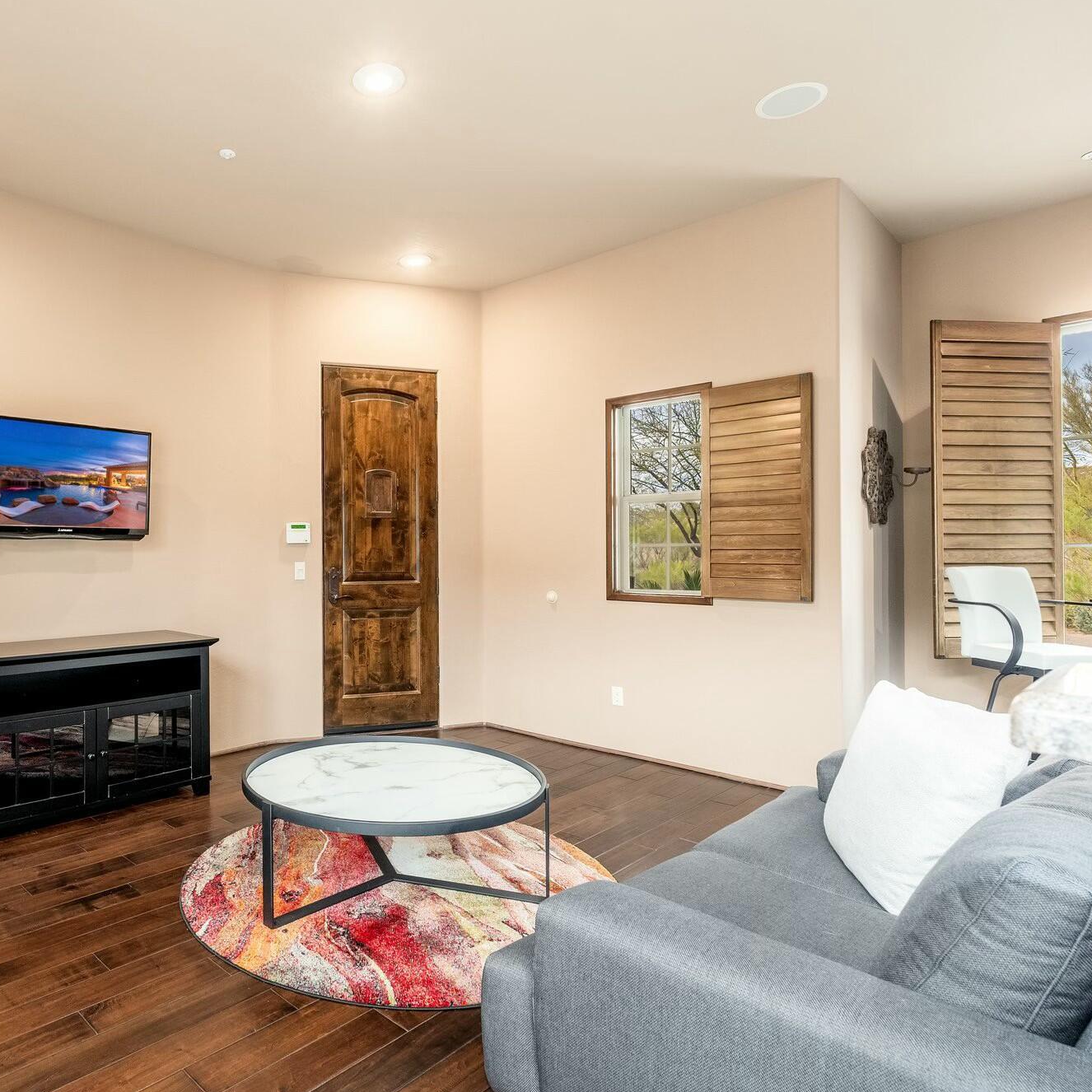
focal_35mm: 21
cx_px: 329
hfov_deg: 69.2
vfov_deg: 72.1
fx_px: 749
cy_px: 543
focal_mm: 16
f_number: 8
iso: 250
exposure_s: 1/200
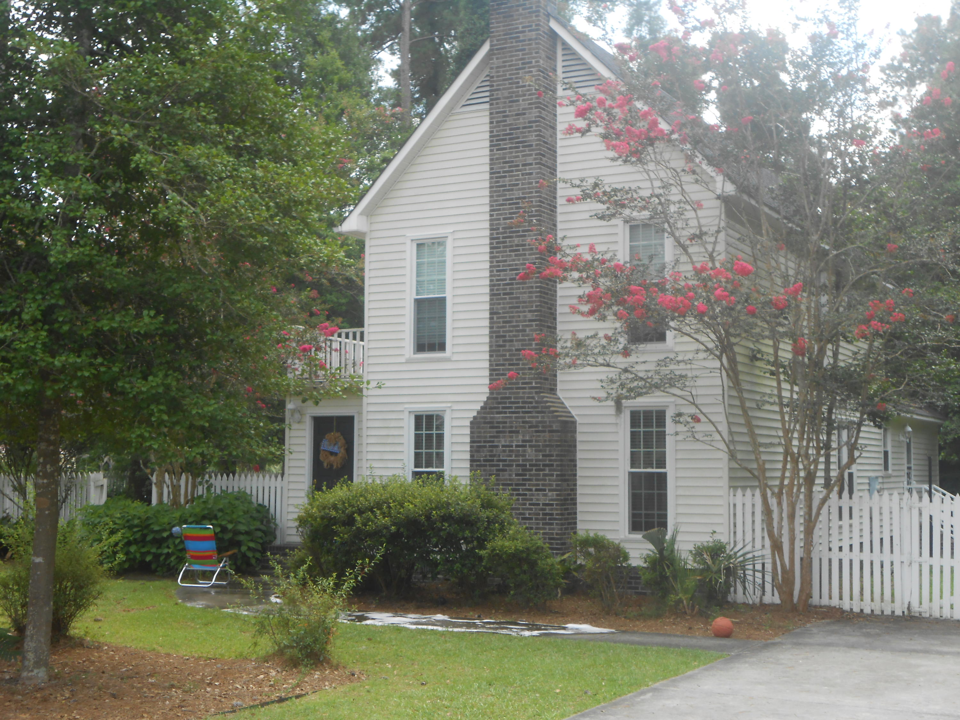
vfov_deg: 29.7
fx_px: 1359
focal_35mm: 49
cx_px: 480
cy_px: 360
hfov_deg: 38.9
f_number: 4.8
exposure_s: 1/100
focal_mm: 8.8
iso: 80
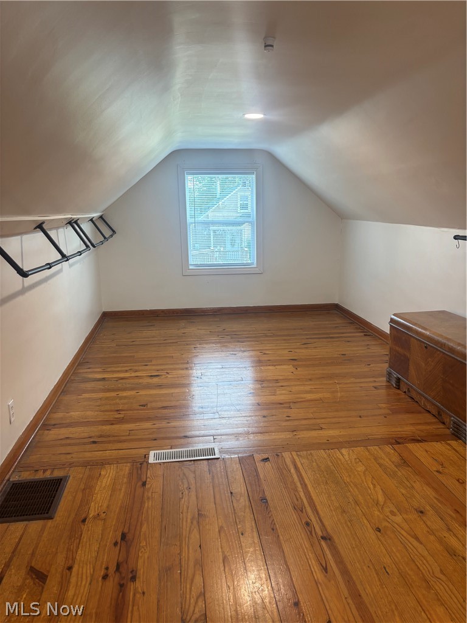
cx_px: 234
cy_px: 312
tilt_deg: -10.5
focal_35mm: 26
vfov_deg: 67.3
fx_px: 468
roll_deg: +1.3
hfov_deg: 53.1
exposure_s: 1/60
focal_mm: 5.96
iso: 100
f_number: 1.6
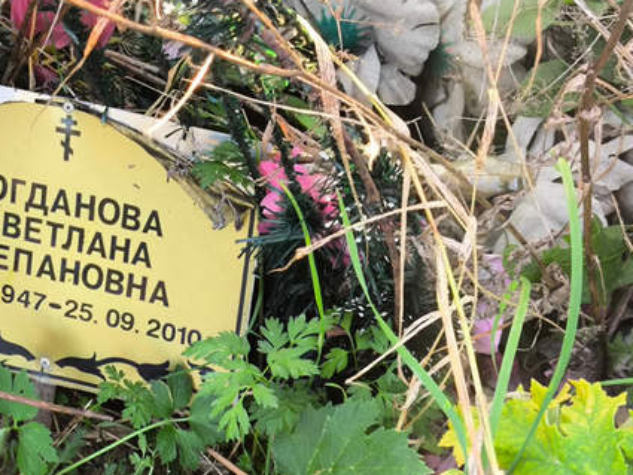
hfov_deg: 20.5
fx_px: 1719
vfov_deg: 15.7
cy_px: 298
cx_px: 72
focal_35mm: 94
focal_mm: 4.71
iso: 80
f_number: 1.7
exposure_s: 1/50
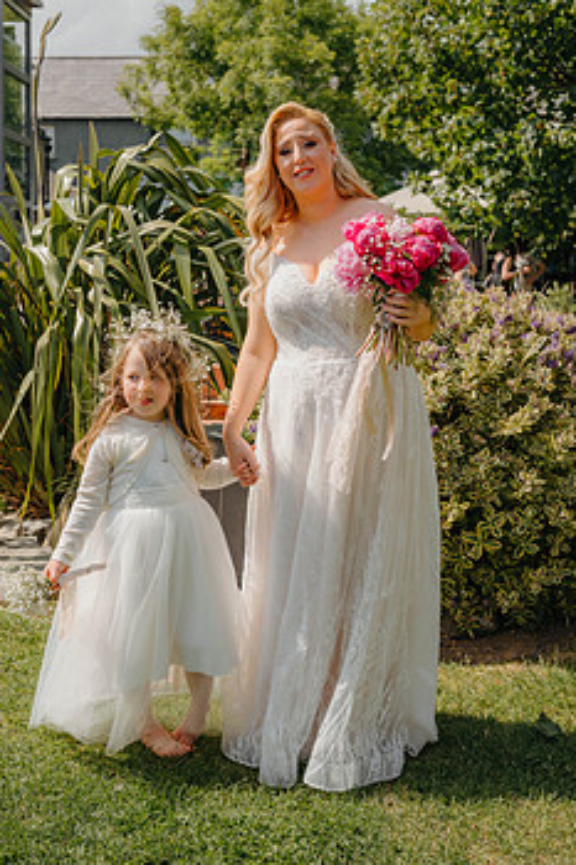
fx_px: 1081
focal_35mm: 45
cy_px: 319
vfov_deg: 43.2
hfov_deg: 29.8
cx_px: 247
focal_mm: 35
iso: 100
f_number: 4
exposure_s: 1/800
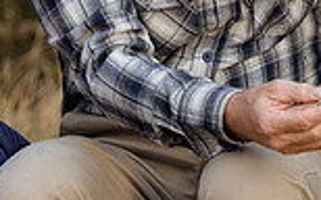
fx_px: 3418
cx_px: 17
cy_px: -93
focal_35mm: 391
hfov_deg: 5.4
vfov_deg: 3.3
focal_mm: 102
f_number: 5.6
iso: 640
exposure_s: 1/200
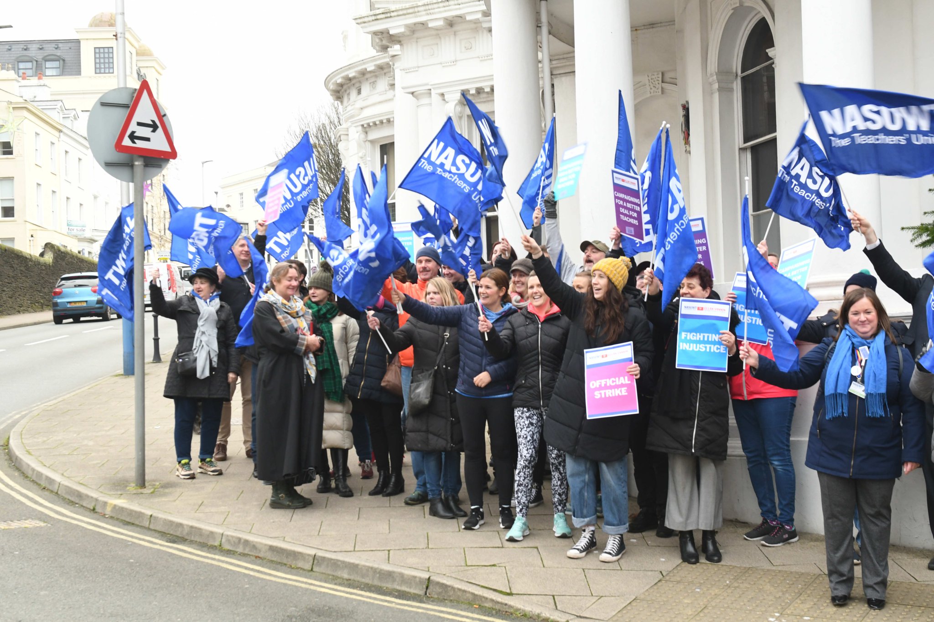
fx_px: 1401
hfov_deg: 36.9
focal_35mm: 54
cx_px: 467
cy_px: 311
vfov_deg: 25.1
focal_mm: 36
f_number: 5.6
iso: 1000
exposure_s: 1/125
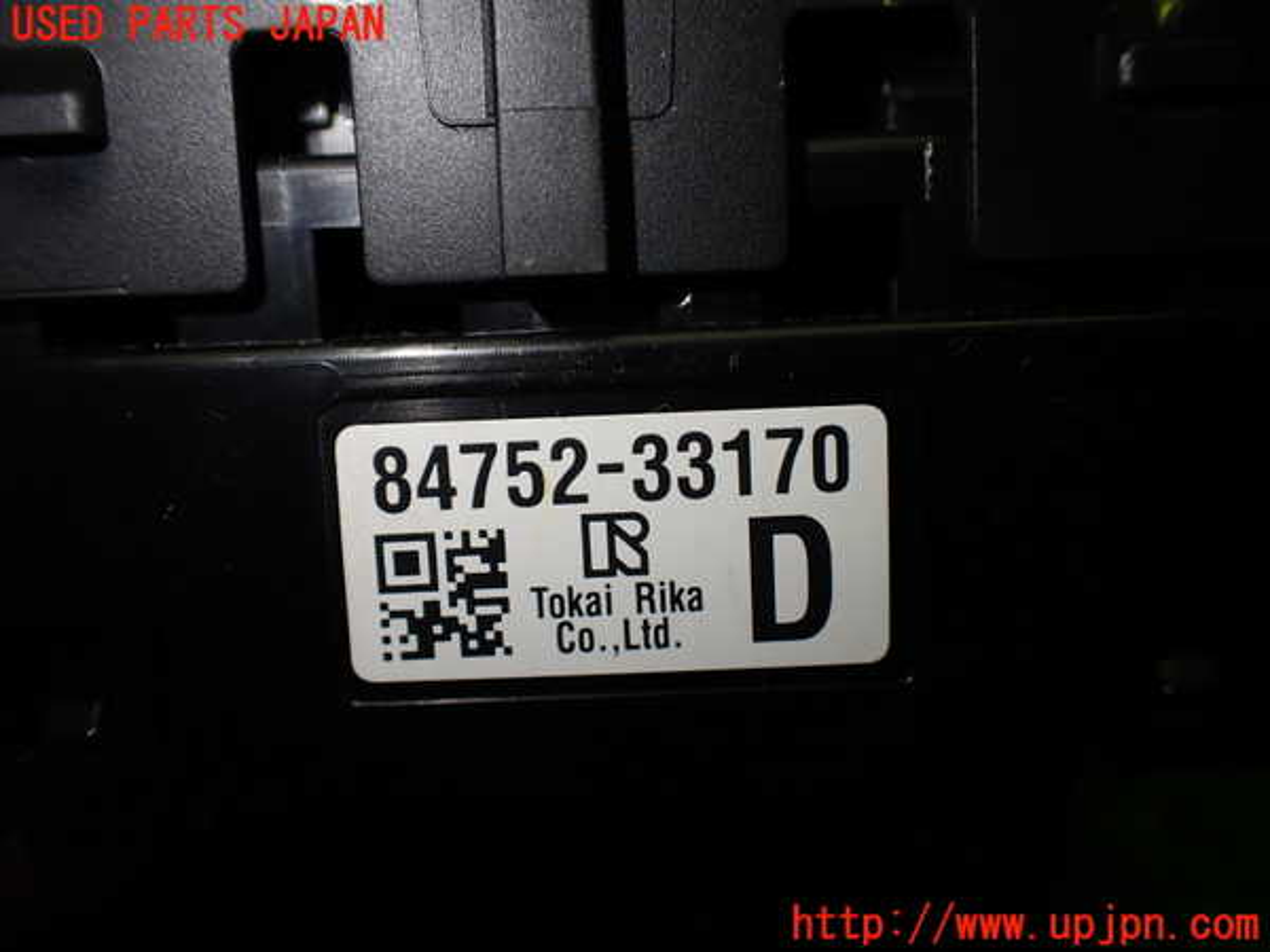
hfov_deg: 60.0
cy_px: 476
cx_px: 635
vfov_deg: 46.8
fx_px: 1101
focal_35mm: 30
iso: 100
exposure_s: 1/200
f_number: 2.3
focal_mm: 5.4
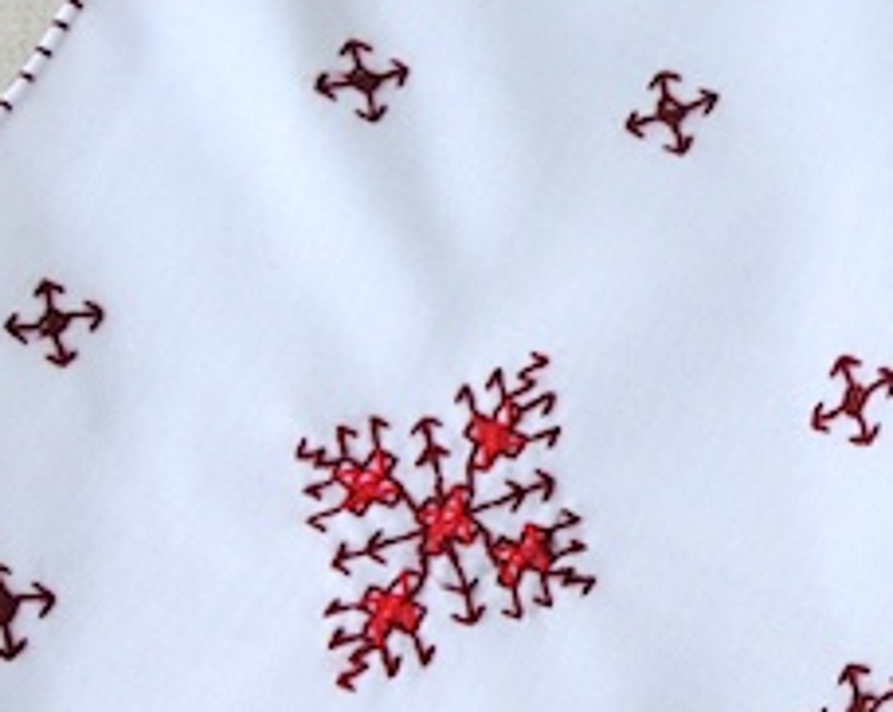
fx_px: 2826
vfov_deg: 14.2
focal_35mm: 107
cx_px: 1042
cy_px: 700
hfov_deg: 17.2
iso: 360
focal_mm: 13.6
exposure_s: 1/125
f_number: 4
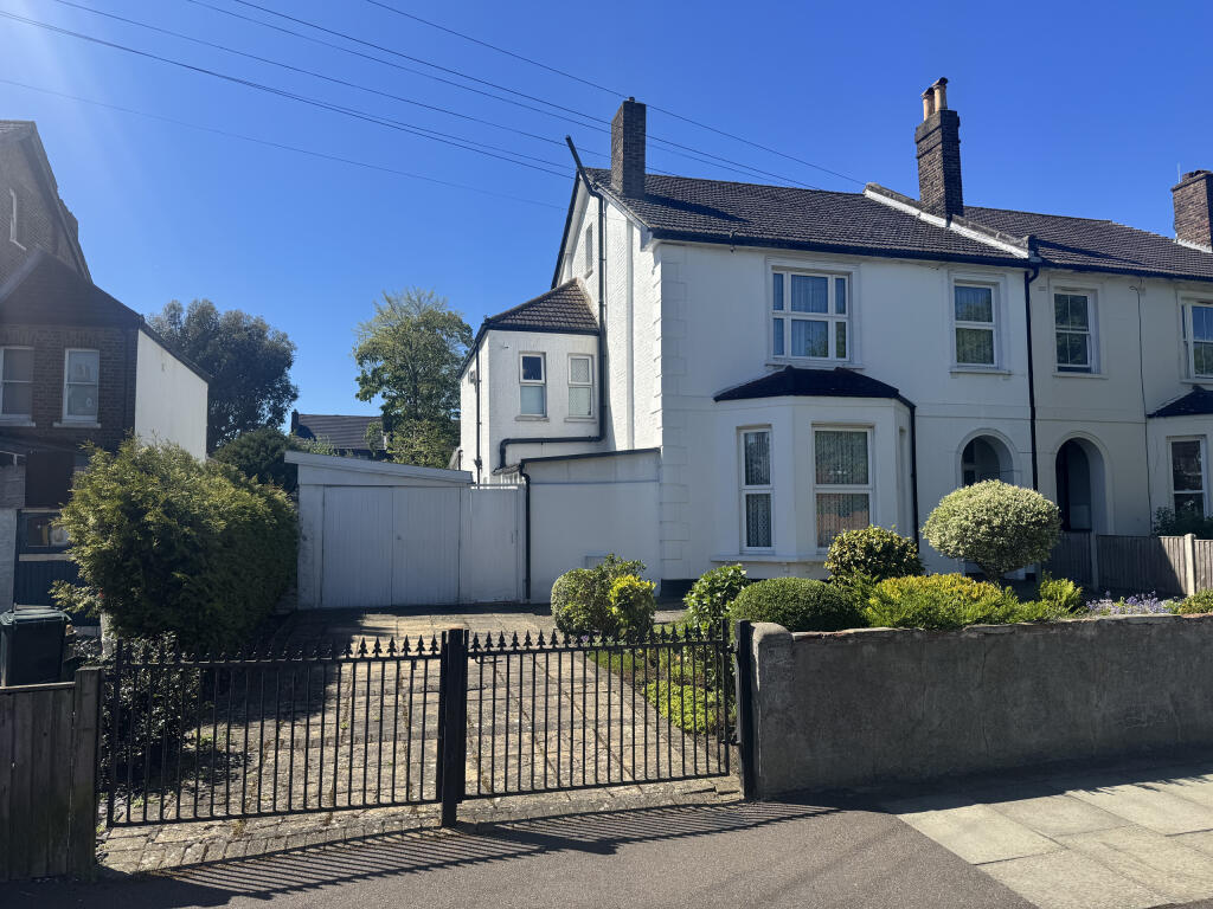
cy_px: 454
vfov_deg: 56.8
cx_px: 606
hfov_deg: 71.6
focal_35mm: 24
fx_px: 841
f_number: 1.78
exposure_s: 1/4310
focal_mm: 6.76
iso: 80
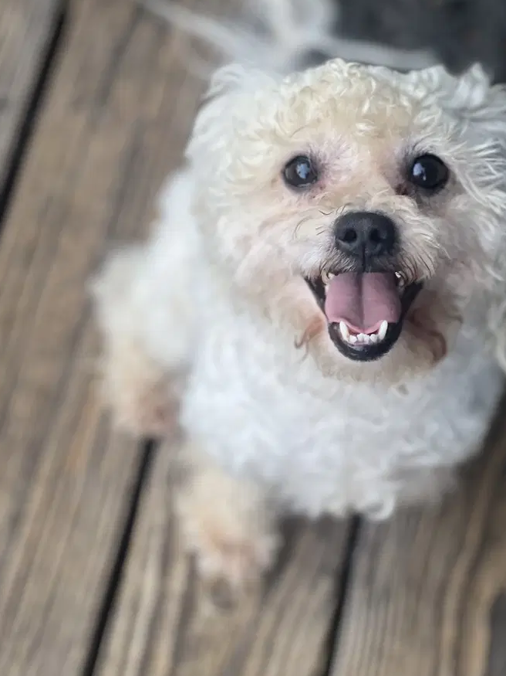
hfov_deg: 16.8
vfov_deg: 22.3
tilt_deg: -65.7
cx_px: 284
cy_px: 341
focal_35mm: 88
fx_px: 1716
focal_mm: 9
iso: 100
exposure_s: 1/121
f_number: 2.8
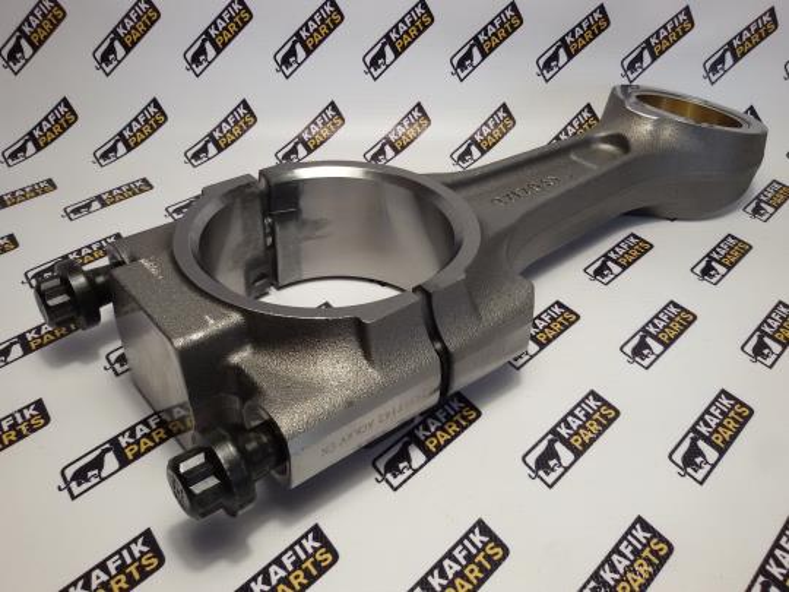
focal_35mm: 31
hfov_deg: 58.4
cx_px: 394
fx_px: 707
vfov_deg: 45.4
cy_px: 296
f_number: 2.4
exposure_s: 1/33
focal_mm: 2.93
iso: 50
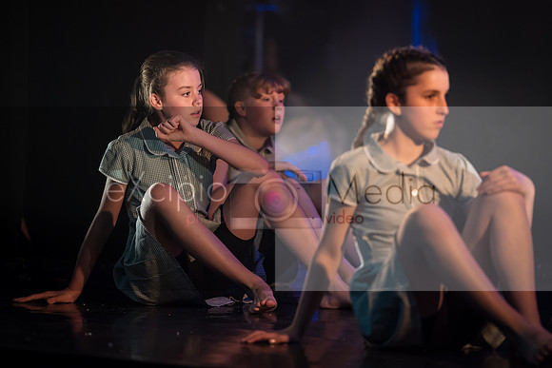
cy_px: 167
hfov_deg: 9.4
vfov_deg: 6.3
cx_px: 287
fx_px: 3362
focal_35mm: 219
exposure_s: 1/250
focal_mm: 200
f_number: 2.8
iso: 2500
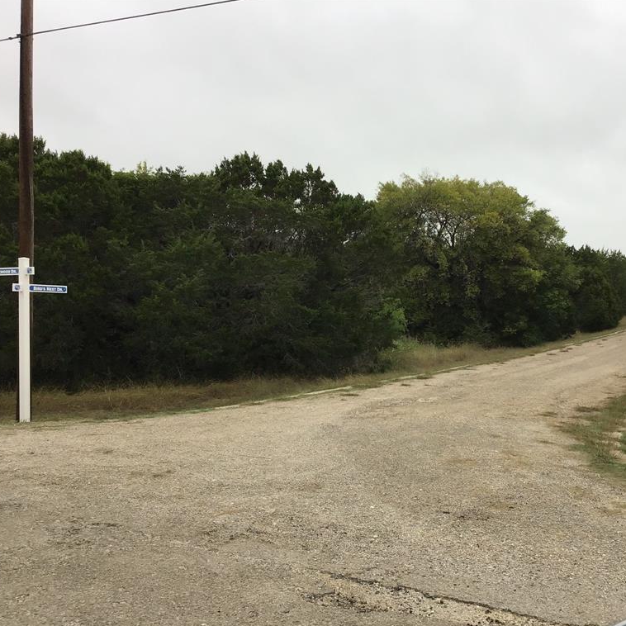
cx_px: 397
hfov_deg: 44.5
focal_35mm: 37
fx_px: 757
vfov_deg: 44.9
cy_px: 313
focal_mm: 3.3
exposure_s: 1/120
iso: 40
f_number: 2.4
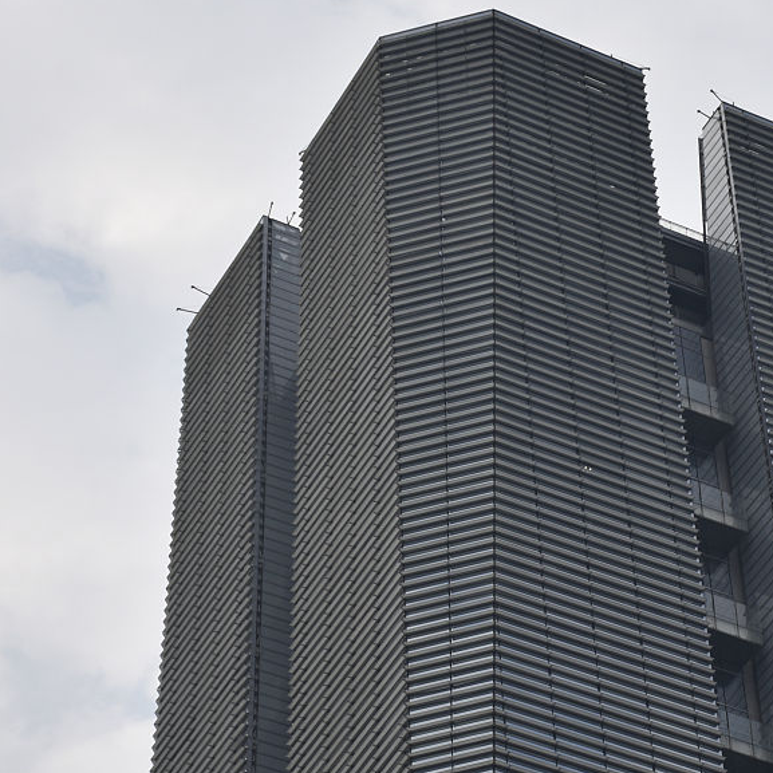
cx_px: 620
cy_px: 478
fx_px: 4017
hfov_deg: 11.0
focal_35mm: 159
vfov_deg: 11.0
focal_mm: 60
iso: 100
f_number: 5.6
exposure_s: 1/500
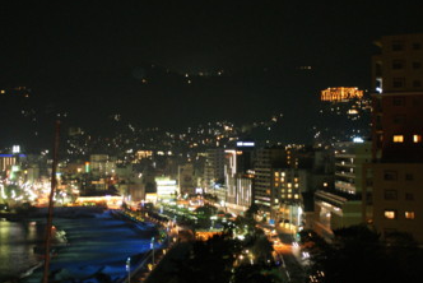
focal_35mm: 57
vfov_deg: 23.8
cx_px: 224
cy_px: 146
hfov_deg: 35.0
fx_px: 670
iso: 800
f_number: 4.5
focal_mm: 28
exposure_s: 1/2
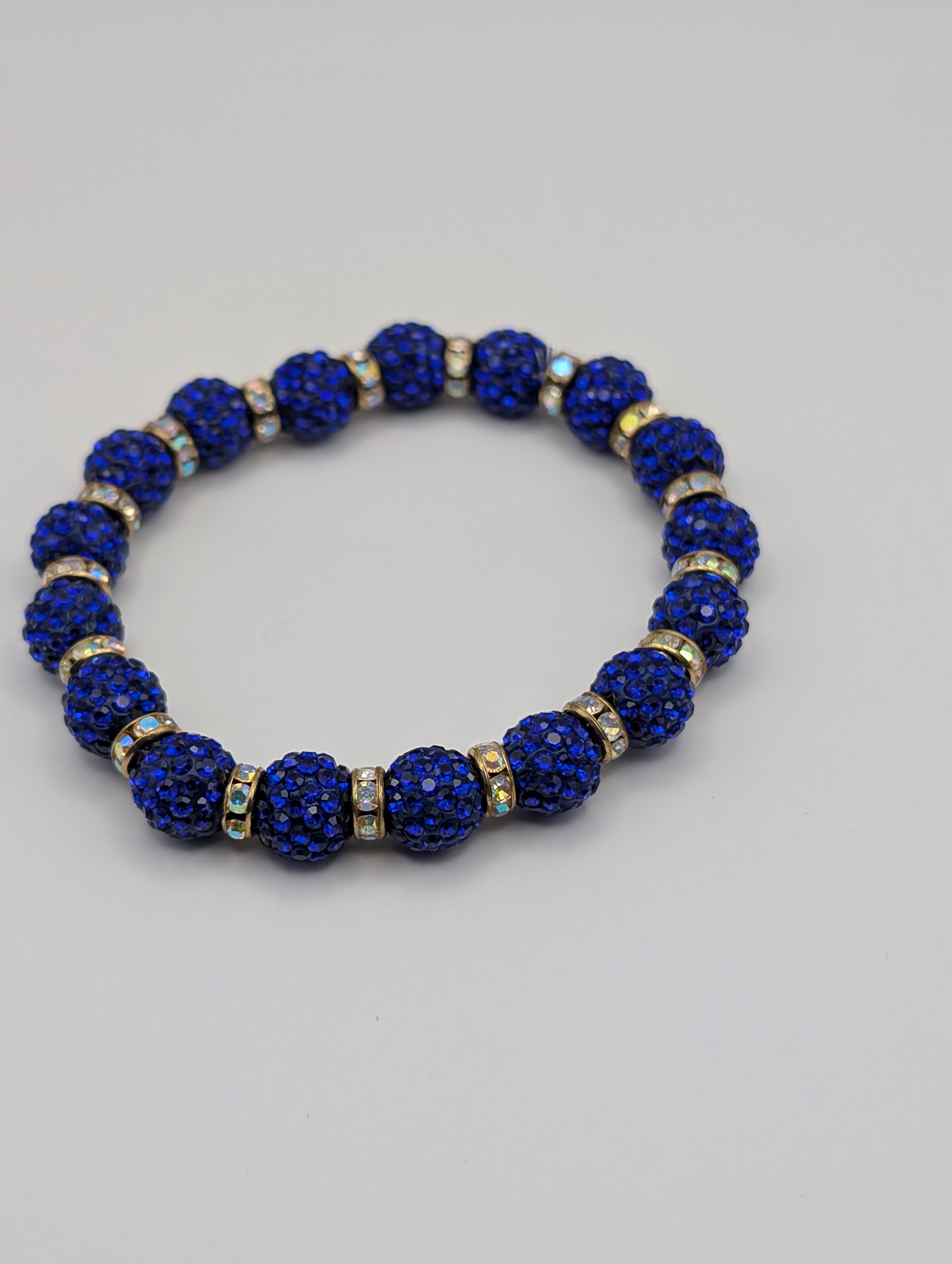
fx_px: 1792
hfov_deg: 29.7
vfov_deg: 38.9
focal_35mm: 49
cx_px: 476
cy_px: 632
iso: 33
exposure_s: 1/195
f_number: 1.68
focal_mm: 6.9
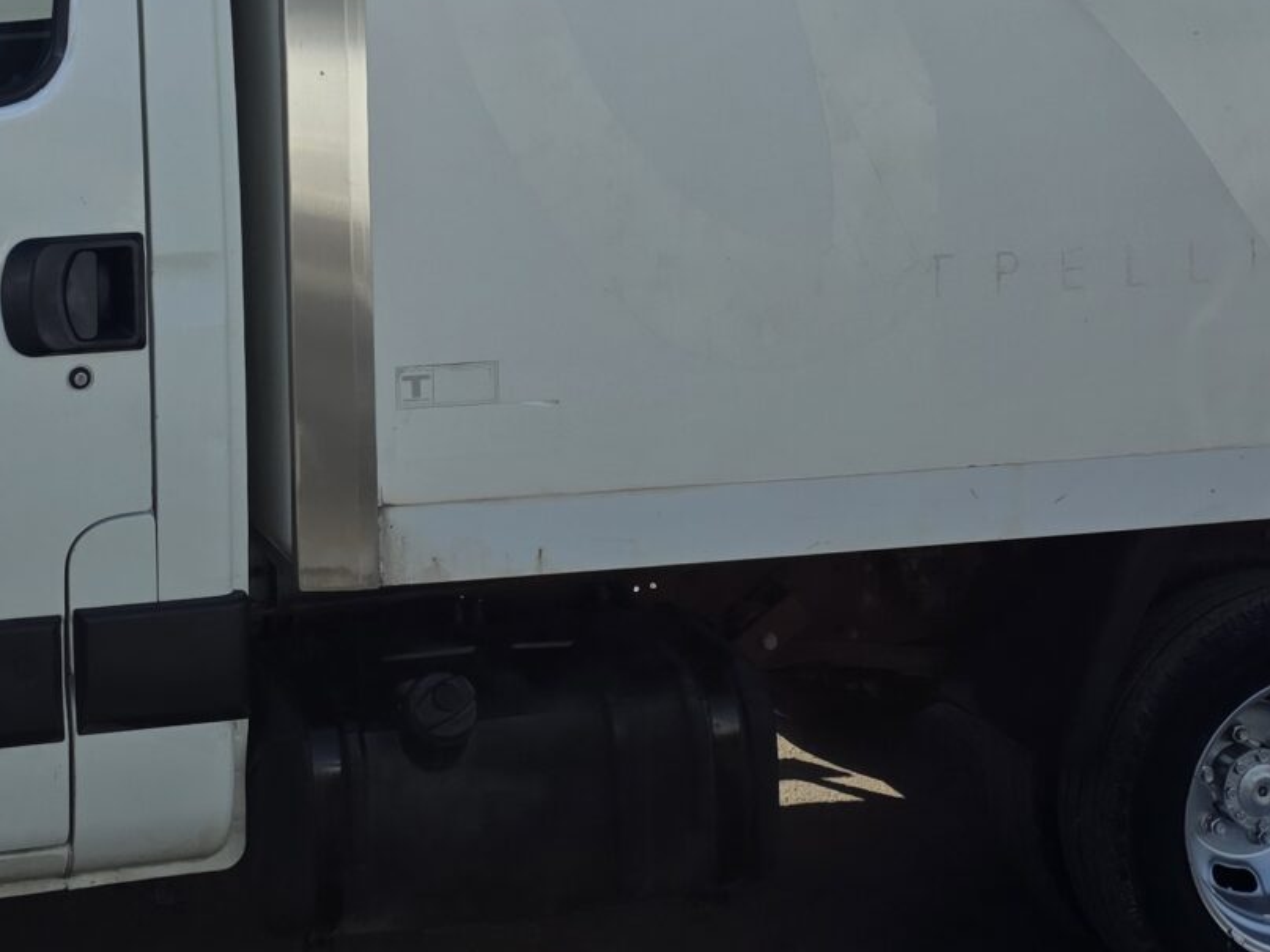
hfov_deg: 26.4
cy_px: 8
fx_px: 2678
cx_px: 340
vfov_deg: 19.6
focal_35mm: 73
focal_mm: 6.25
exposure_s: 1/5296
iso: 80
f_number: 1.7
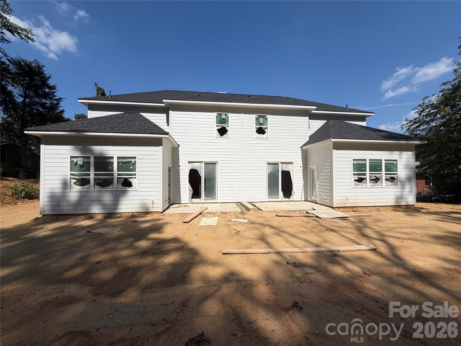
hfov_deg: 102.1
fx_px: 186
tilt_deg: +1.8
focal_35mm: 14
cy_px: 173
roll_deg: +0.7
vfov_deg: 85.7
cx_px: 230
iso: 20
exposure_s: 1/1464
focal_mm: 2.22
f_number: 2.2
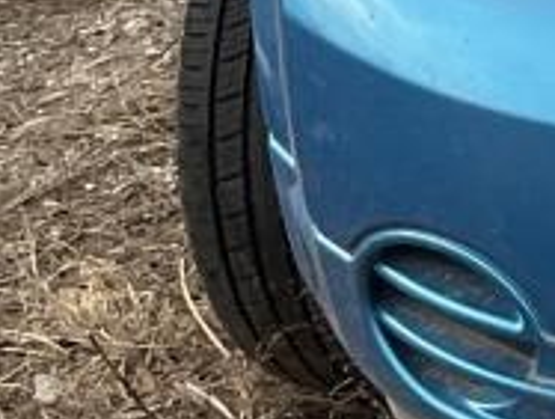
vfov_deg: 7.2
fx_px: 3181
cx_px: 1371
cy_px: -508
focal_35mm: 198
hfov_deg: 8.9
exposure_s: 1/759
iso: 16
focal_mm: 3
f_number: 1.8
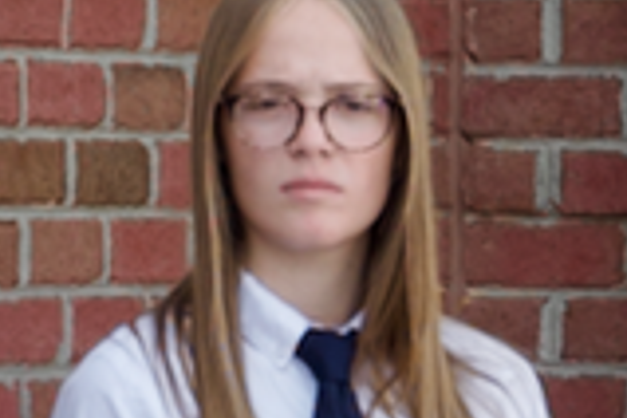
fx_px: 14699
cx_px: 1132
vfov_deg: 1.6
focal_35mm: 844
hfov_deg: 2.4
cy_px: 420
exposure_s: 1/160
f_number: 4
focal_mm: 47.94
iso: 160
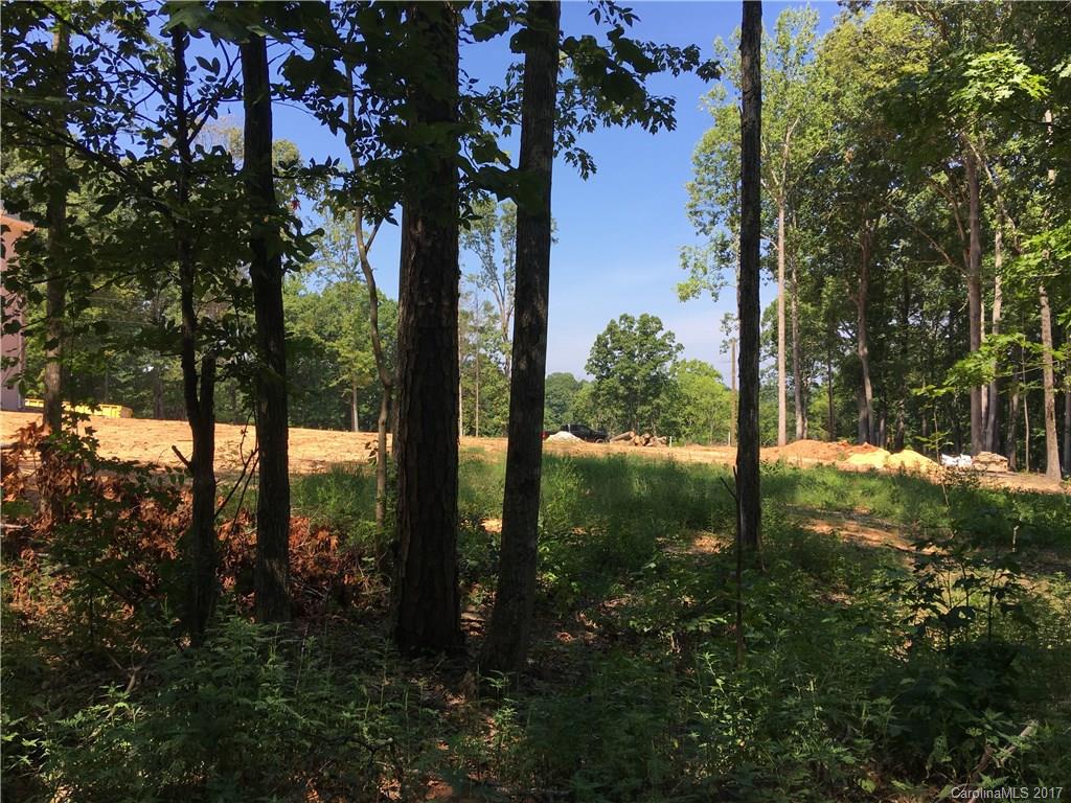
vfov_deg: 48.2
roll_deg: +0.3
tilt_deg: +0.6
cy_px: 402
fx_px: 897
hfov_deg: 61.7
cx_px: 536
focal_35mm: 29
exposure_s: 1/610
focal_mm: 4.15
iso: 25
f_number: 2.2
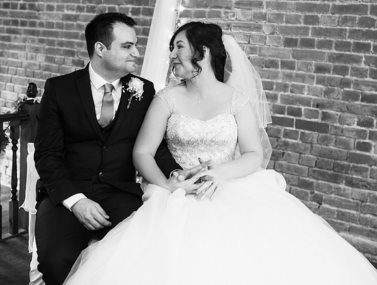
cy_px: 107
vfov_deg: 30.1
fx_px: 528
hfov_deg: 39.3
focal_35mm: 48
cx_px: 188
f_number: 2.5
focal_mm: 35
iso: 400
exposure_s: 1/125
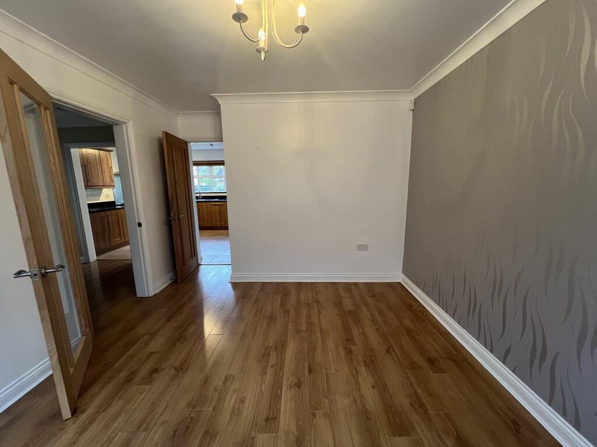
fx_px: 224
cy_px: 224
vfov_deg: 89.9
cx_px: 298
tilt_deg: -8.6
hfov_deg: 106.2
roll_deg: +0.9
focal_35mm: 13
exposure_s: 1/69
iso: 250
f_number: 1.8
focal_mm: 1.57
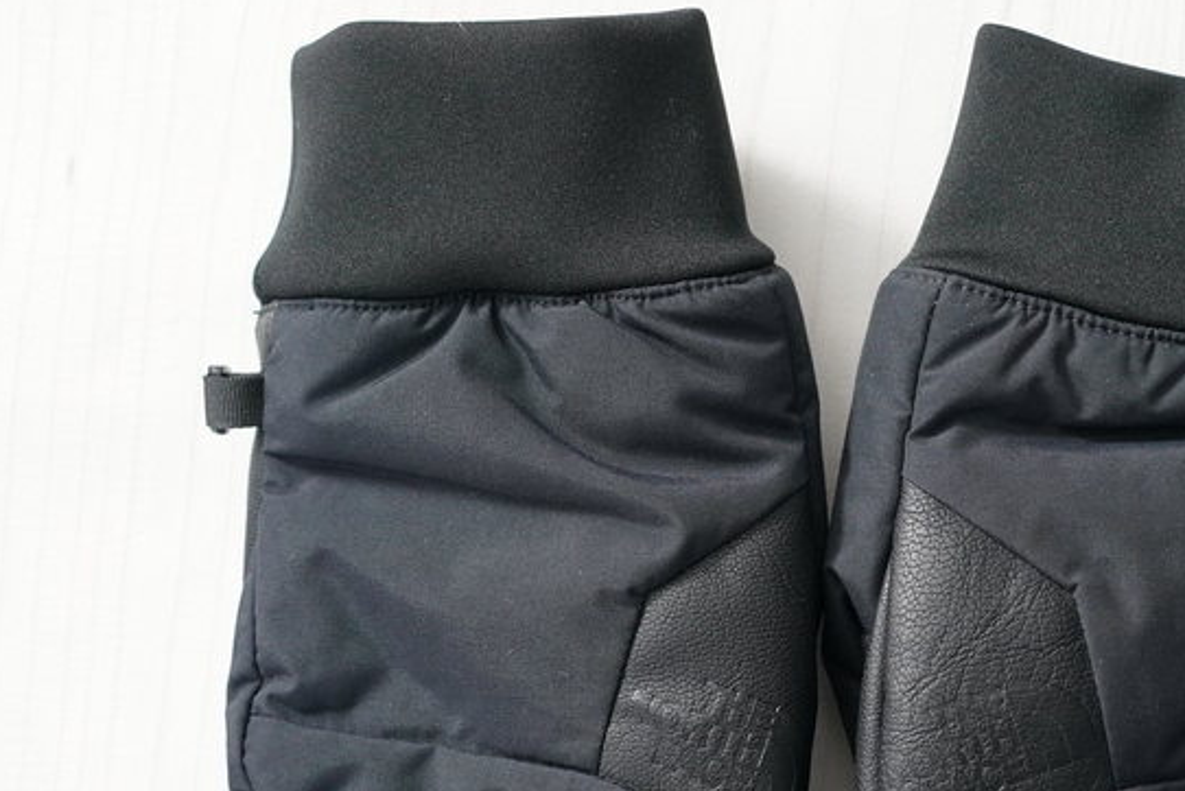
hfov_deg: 19.5
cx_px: 826
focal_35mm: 104
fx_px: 3425
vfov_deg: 13.1
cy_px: 666
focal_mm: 55
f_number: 4
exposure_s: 1/50
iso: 1600
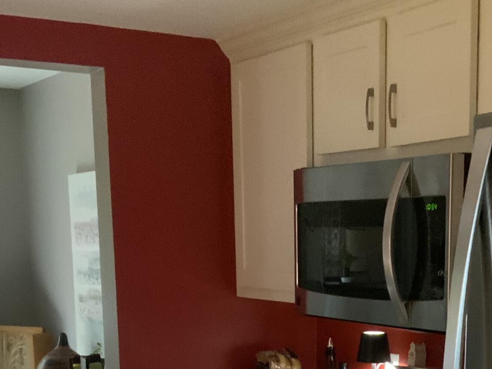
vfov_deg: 18.4
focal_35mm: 76
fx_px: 1080
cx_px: 394
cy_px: 444
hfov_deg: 25.2
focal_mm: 3
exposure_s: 1/40
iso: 250
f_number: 1.8
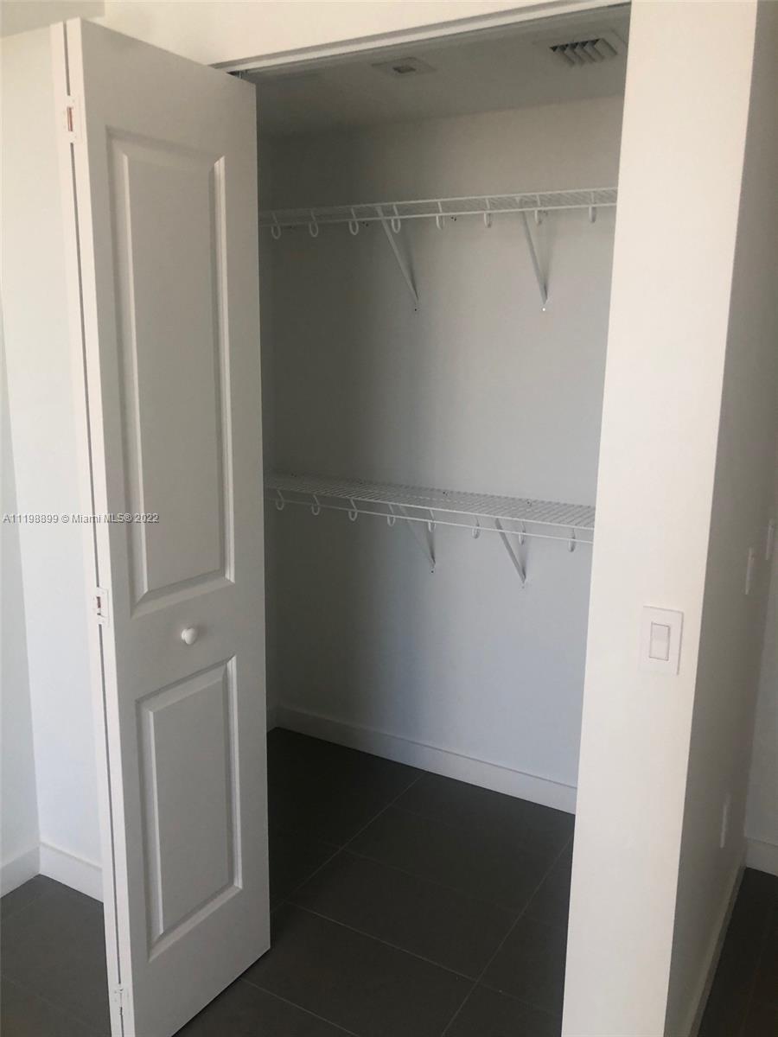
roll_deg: -1.3
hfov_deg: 49.7
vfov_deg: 63.4
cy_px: 518
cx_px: 389
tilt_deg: -10.3
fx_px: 839
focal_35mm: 28
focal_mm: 4
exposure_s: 1/30
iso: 40
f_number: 1.8
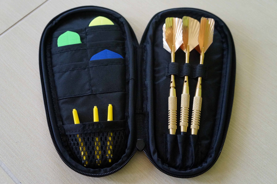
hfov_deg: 57.3
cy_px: 92
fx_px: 254
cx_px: 138
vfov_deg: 39.9
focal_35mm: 33
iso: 3200
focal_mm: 22
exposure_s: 1/125
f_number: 4
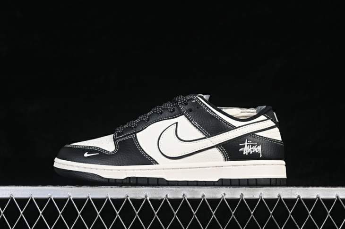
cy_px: 114
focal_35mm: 75
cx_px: 172
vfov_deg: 18.2
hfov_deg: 27.0
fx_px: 718
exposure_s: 1/60
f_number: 7.1
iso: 160
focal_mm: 50
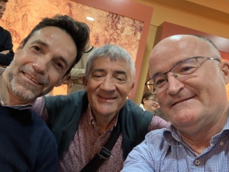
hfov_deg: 56.8
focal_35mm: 32
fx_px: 212
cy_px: 86
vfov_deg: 44.2
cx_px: 114
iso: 250
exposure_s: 1/33
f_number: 2.2
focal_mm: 2.87
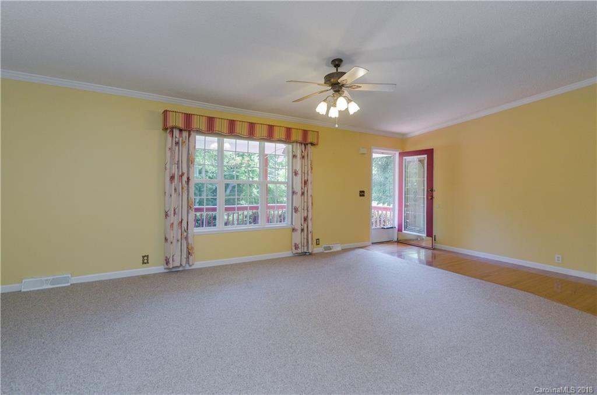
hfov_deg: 100.5
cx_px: 298
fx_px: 248
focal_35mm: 15
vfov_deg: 77.0
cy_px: 198
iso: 400
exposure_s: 1/50
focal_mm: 10
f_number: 6.3
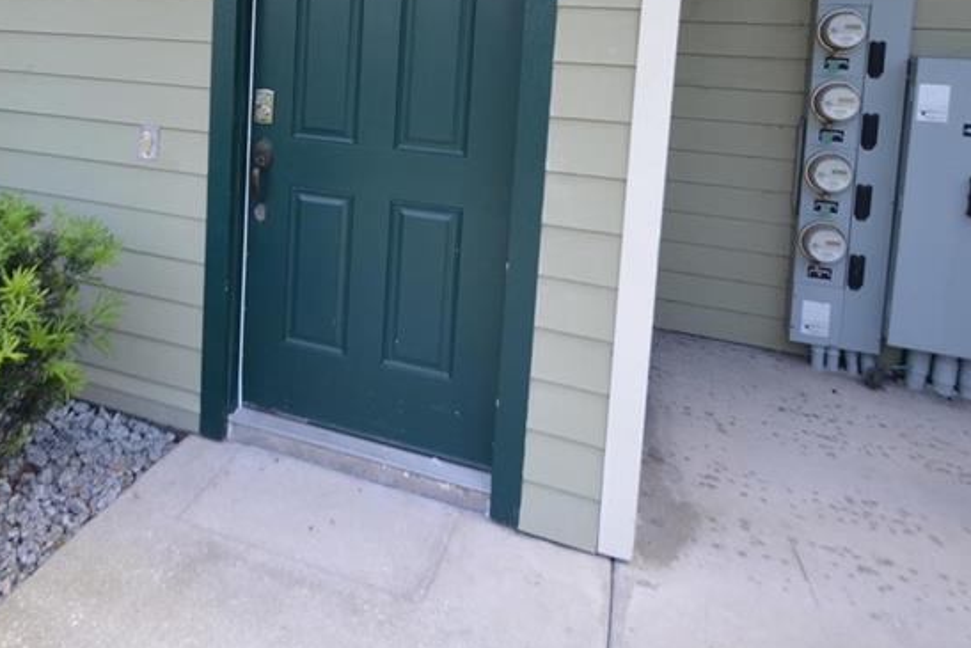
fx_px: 755
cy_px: 63
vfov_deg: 42.5
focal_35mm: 28
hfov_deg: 63.1
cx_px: 293
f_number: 5.6
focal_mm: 10
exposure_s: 1/125
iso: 200
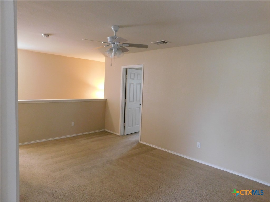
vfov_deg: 58.9
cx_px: 135
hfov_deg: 73.9
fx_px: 179
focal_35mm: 23
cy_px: 101
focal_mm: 4
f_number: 3
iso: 400
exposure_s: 1/20
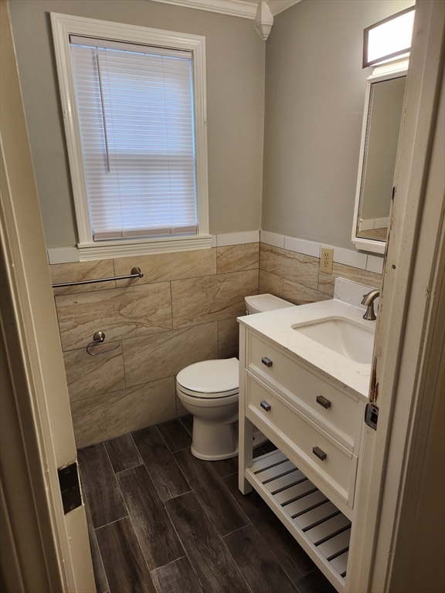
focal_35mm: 23
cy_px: 296
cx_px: 222
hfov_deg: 58.9
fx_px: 394
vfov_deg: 73.9
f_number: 1.8
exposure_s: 1/120
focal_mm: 5.4
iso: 100
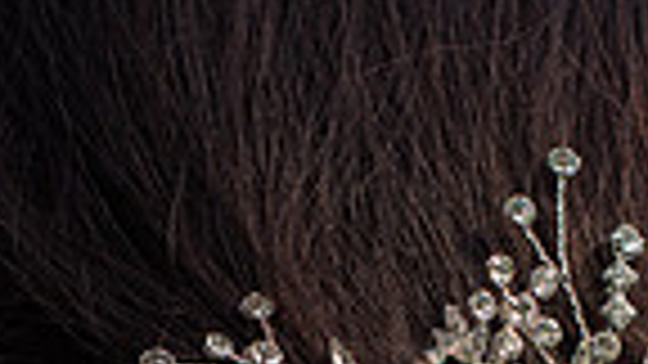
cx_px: 338
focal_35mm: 211
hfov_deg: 10.2
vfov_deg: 5.7
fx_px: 3625
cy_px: 631
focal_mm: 50
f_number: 4
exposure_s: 1/2000
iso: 160
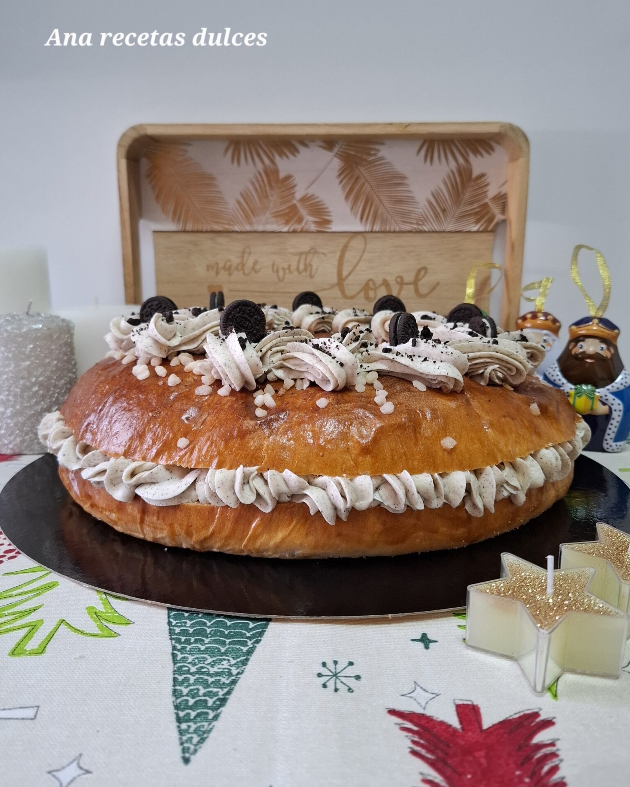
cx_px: 315
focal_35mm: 24
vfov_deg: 70.3
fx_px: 559
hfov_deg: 58.8
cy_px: 394
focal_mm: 5.54
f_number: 1.8
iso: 320
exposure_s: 1/50
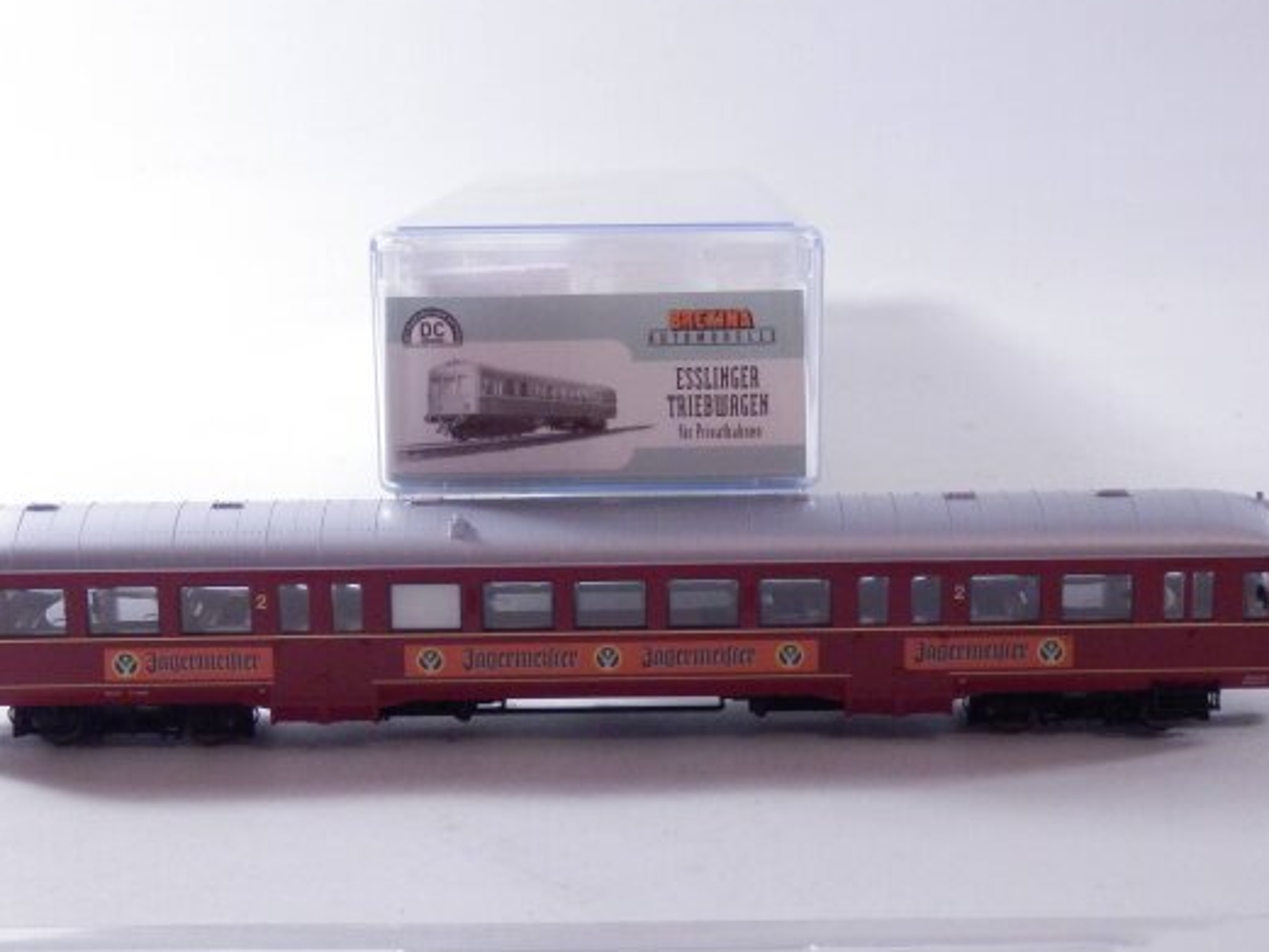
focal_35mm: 76
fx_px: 2787
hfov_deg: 25.7
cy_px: 475
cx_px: 609
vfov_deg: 19.4
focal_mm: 11.9
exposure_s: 1/160
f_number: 4.4
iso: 800
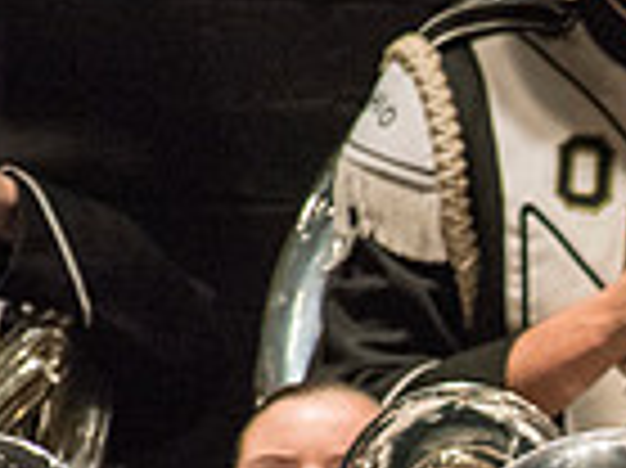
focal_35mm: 2411
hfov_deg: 0.8
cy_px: 664
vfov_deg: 0.6
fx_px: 43563
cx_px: 1279
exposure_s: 1/320
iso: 4000
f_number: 5.6
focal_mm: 600
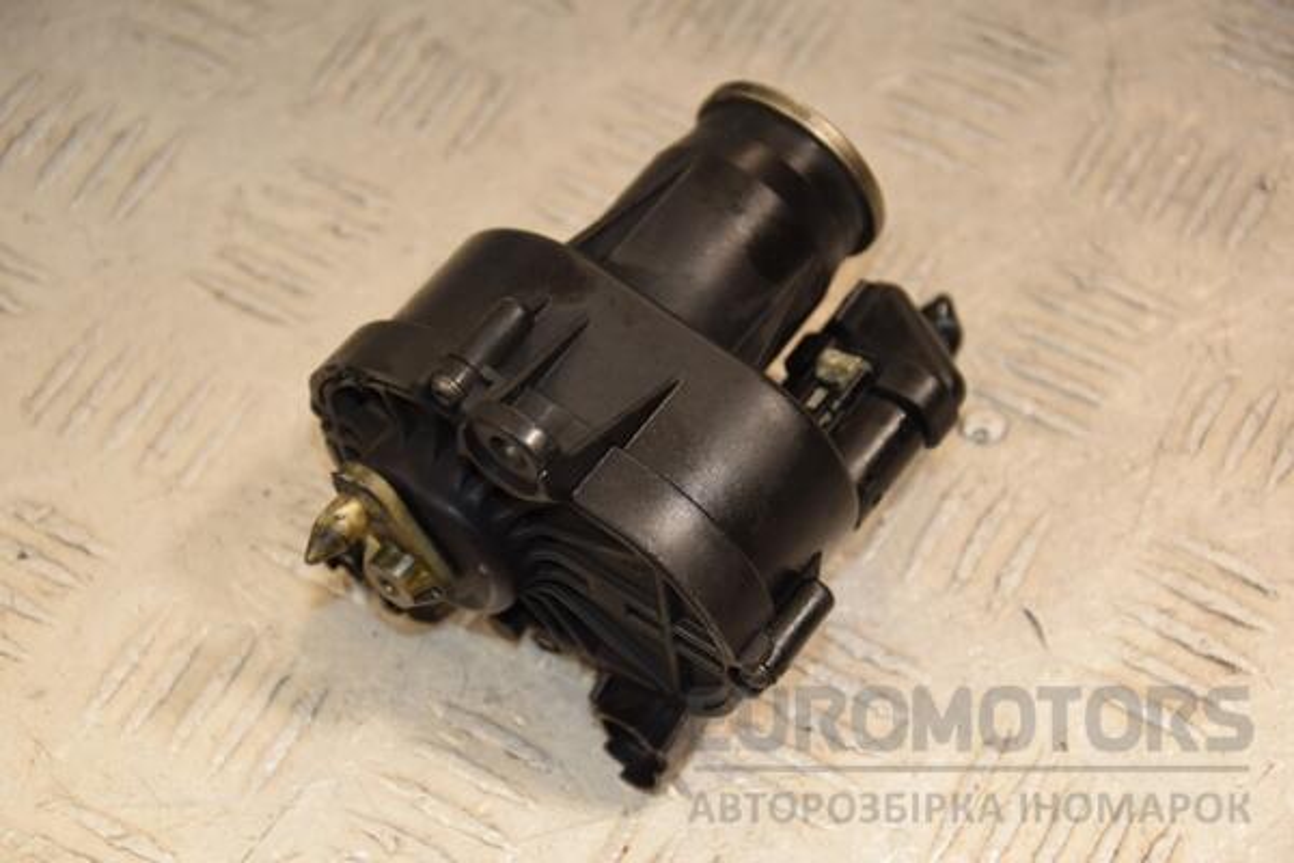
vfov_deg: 12.2
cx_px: 647
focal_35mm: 112
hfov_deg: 18.2
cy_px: 432
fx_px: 4043
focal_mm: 75
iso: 800
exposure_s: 1/200
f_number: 5.6
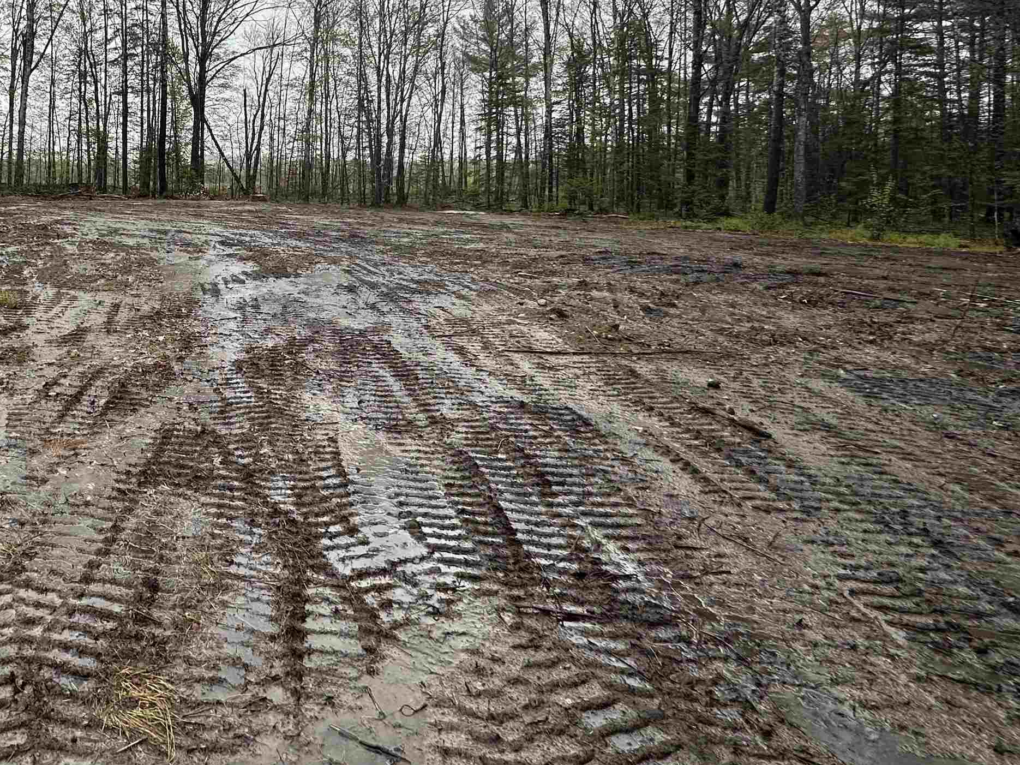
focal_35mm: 23
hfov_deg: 66.1
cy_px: 177
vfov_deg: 55.6
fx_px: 678
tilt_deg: +1.6
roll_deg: -1.0
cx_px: 183
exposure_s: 1/171
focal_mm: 2.22
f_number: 2.2
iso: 40
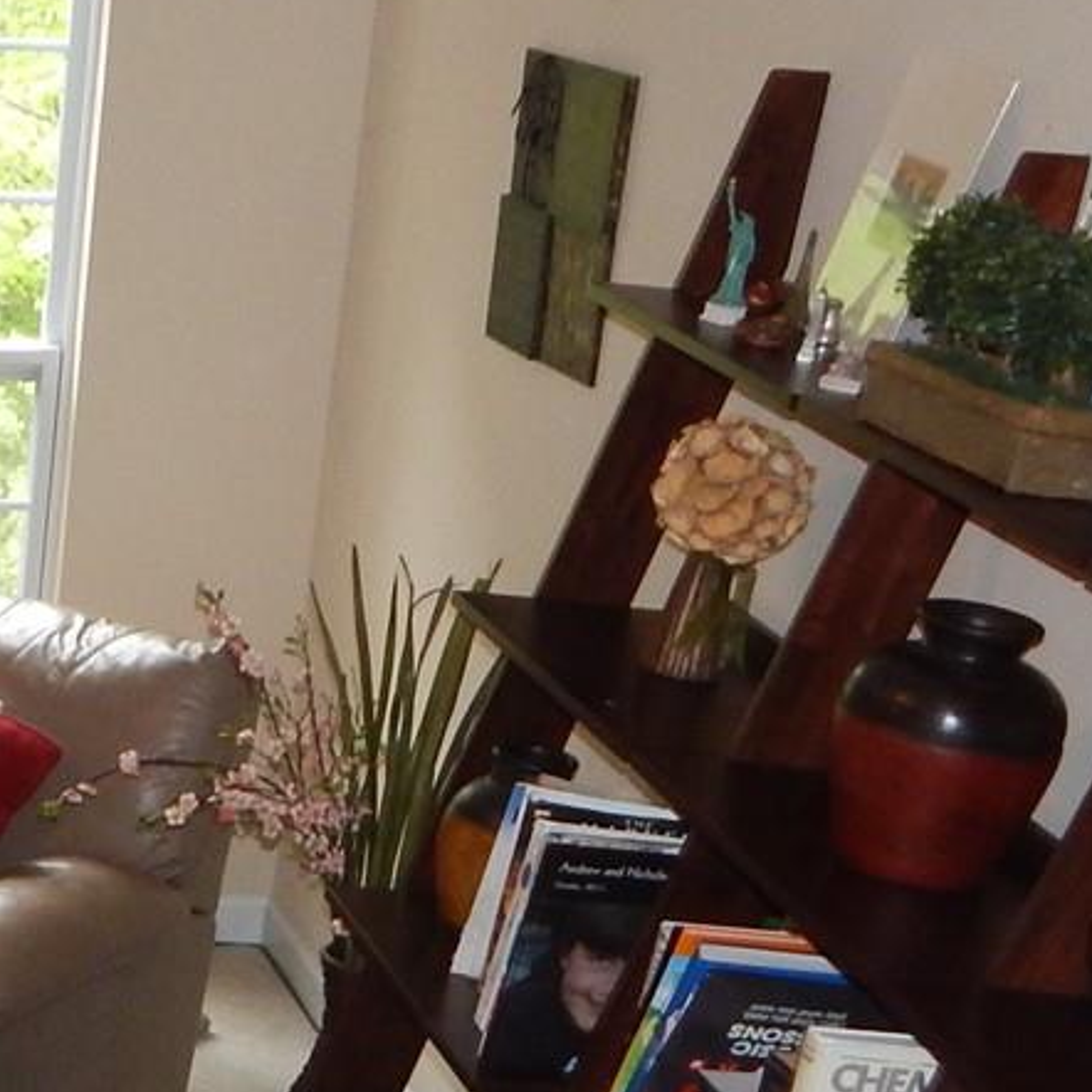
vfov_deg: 18.9
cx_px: -516
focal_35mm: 90
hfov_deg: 17.5
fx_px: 3212
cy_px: 1033
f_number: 3
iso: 200
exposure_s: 1/30
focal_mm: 4
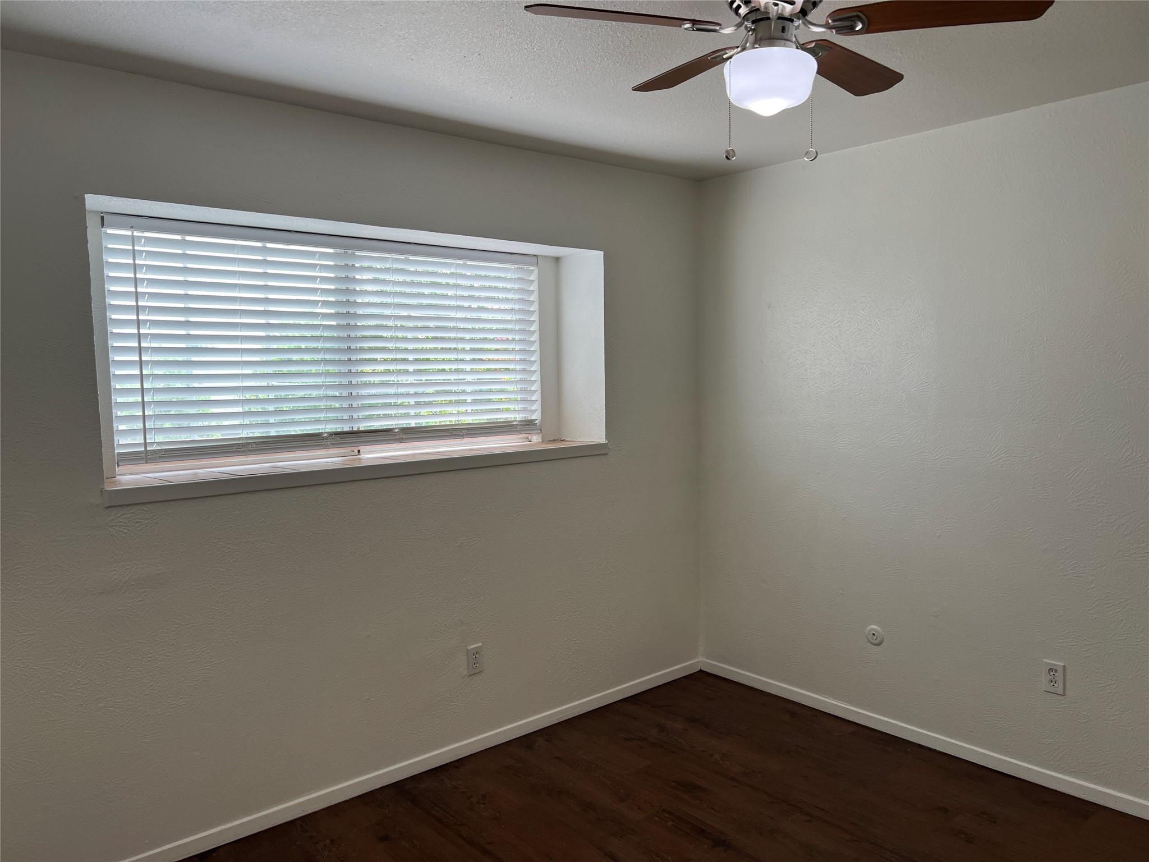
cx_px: 574
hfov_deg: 67.3
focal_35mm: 26
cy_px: 431
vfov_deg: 53.1
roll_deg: +0.9
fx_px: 863
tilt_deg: -4.7
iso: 32
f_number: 1.5
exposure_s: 1/120
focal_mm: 5.7
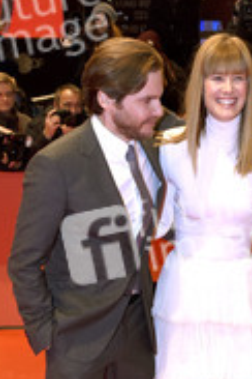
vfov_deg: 23.3
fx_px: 892
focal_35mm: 85
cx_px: 227
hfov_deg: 15.9
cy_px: 340
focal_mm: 26
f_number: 5
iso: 640
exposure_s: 1/160
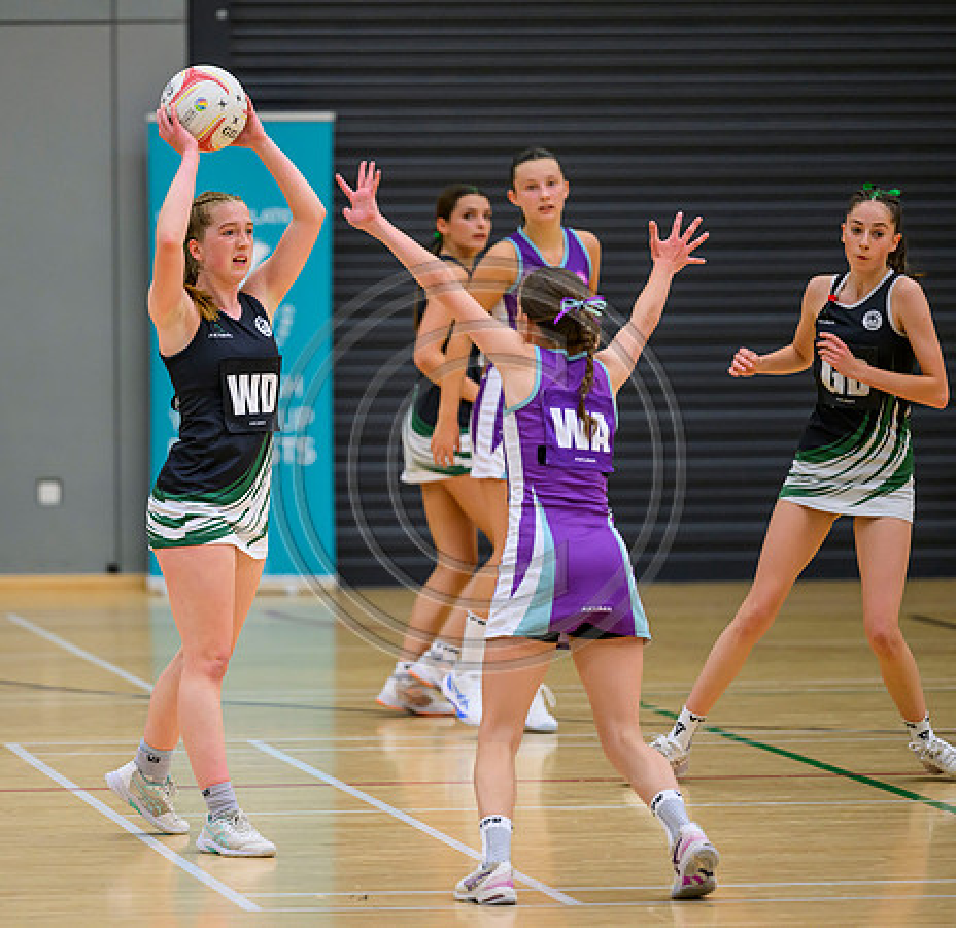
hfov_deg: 7.1
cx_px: 260
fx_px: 7730
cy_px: 464
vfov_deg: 6.9
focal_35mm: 251
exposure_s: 1/1250
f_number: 2.8
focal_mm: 200
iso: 3200
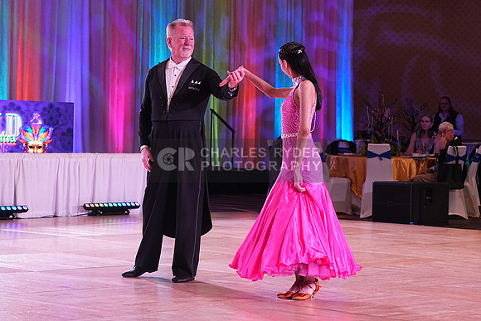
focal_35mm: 109
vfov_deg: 12.6
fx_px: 1457
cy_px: 160
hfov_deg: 18.8
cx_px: 240
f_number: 6.3
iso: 3200
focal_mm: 73
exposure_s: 1/250
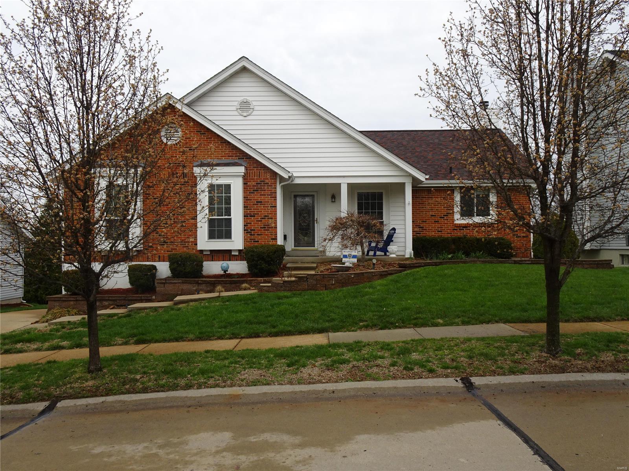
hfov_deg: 63.4
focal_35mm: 28
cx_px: 314
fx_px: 509
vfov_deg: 49.7
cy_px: 236
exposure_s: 1/640
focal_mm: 4.75
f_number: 3.5
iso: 80
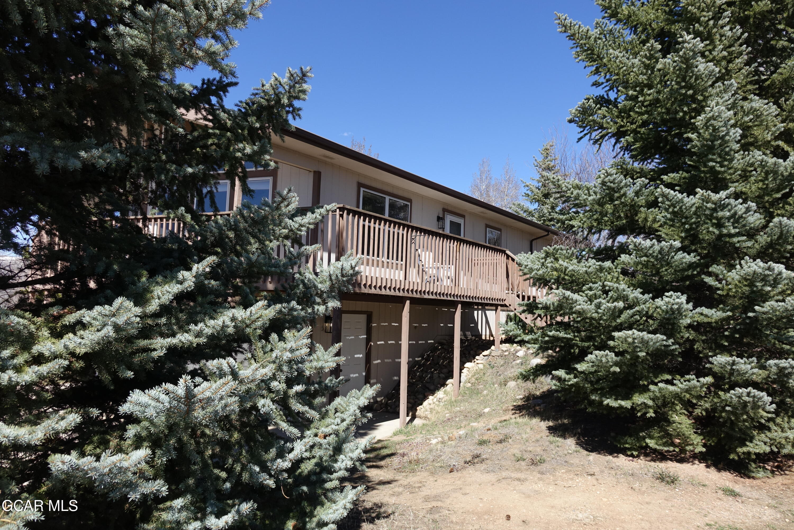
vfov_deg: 53.1
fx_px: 529
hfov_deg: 73.7
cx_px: 397
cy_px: 265
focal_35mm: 24
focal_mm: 8.8
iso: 125
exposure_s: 1/500
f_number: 4.5
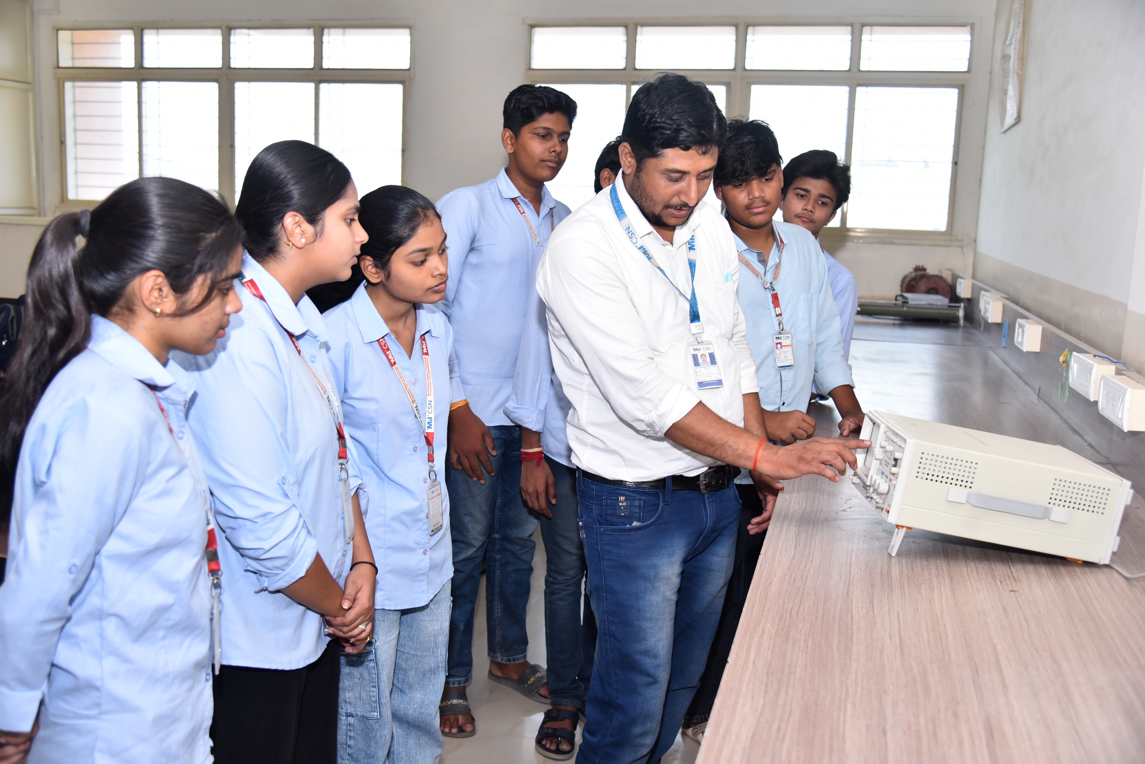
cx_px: 572
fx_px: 1114
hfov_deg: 54.4
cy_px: 382
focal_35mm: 35
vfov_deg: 37.9
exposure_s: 1/200
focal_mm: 35
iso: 640
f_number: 4
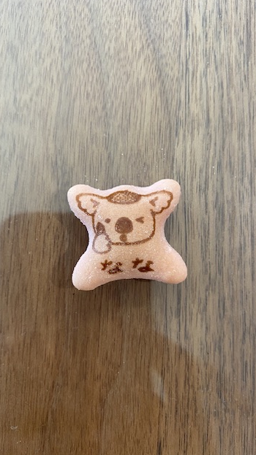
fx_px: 338
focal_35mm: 28
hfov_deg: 41.5
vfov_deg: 67.9
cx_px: 126
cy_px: 227
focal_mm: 4.25
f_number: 1.8
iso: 125
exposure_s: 1/50
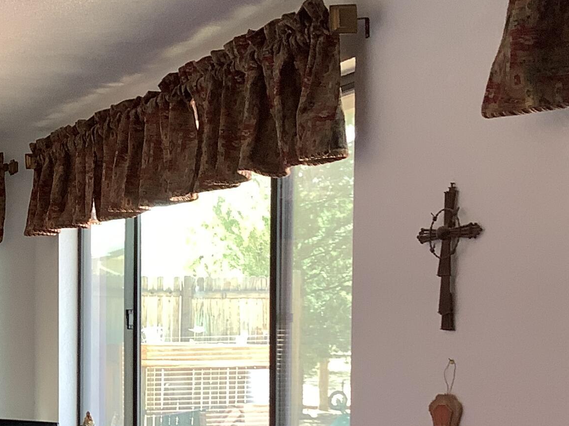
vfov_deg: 18.0
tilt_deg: -3.8
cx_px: -115
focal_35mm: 81
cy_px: 372
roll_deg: -0.2
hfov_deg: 22.3
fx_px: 1331
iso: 64
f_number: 2.4
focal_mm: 3.3
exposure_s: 1/50
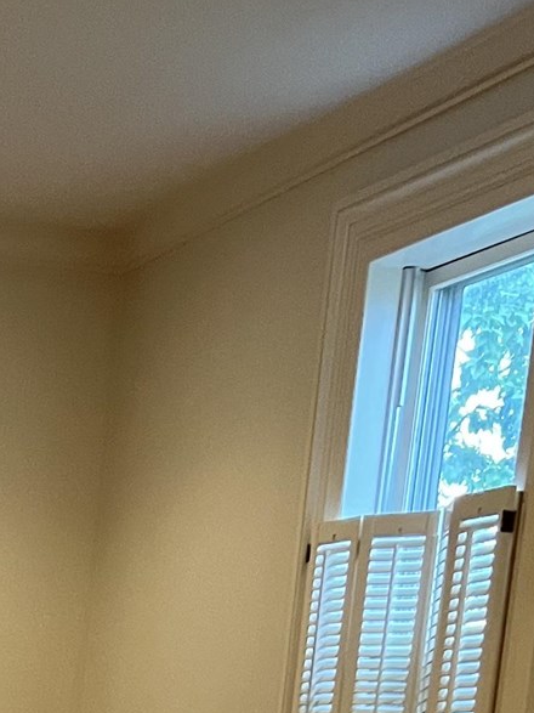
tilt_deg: -13.7
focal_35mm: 102
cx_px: -234
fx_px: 2099
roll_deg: -1.8
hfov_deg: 13.7
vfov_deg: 16.2
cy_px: 1291
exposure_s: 1/60
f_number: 1.5
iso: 200
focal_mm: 5.7
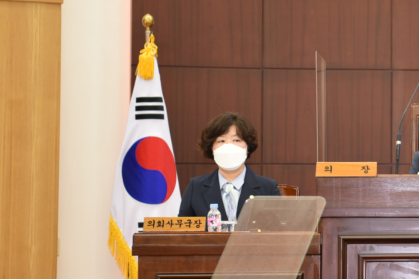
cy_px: 95
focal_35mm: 174
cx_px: 450
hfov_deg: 11.7
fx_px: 2025
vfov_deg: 7.9
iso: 900
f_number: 2.8
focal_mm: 70
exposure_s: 1/60
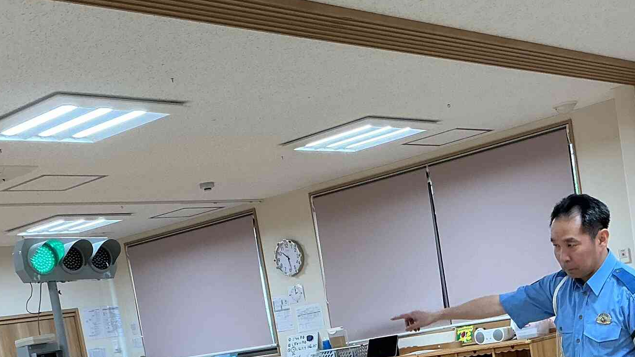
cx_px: 373
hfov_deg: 33.2
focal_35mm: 63
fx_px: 1061
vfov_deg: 18.3
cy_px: 410
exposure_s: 1/120
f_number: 1.8
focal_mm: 3
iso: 50
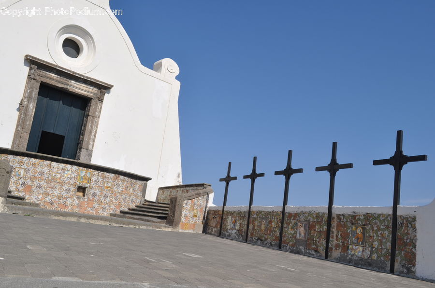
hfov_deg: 53.2
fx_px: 434
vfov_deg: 36.8
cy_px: 144
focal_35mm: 36
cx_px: 218
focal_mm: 24
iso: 200
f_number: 11
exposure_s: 1/500
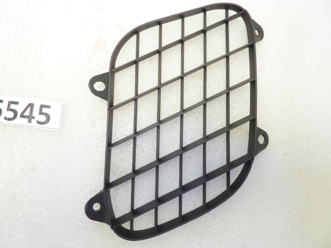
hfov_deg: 69.4
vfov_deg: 54.9
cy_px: 124
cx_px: 166
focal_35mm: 25
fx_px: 239
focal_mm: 4.1
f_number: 3.3
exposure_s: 1/8
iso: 80
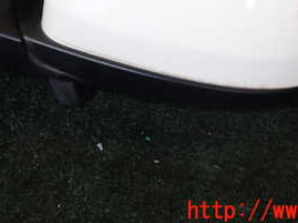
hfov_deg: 28.9
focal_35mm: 67
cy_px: -24
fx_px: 576
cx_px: 105
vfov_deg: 20.8
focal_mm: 5.4
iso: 125
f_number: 6.3
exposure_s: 1/30
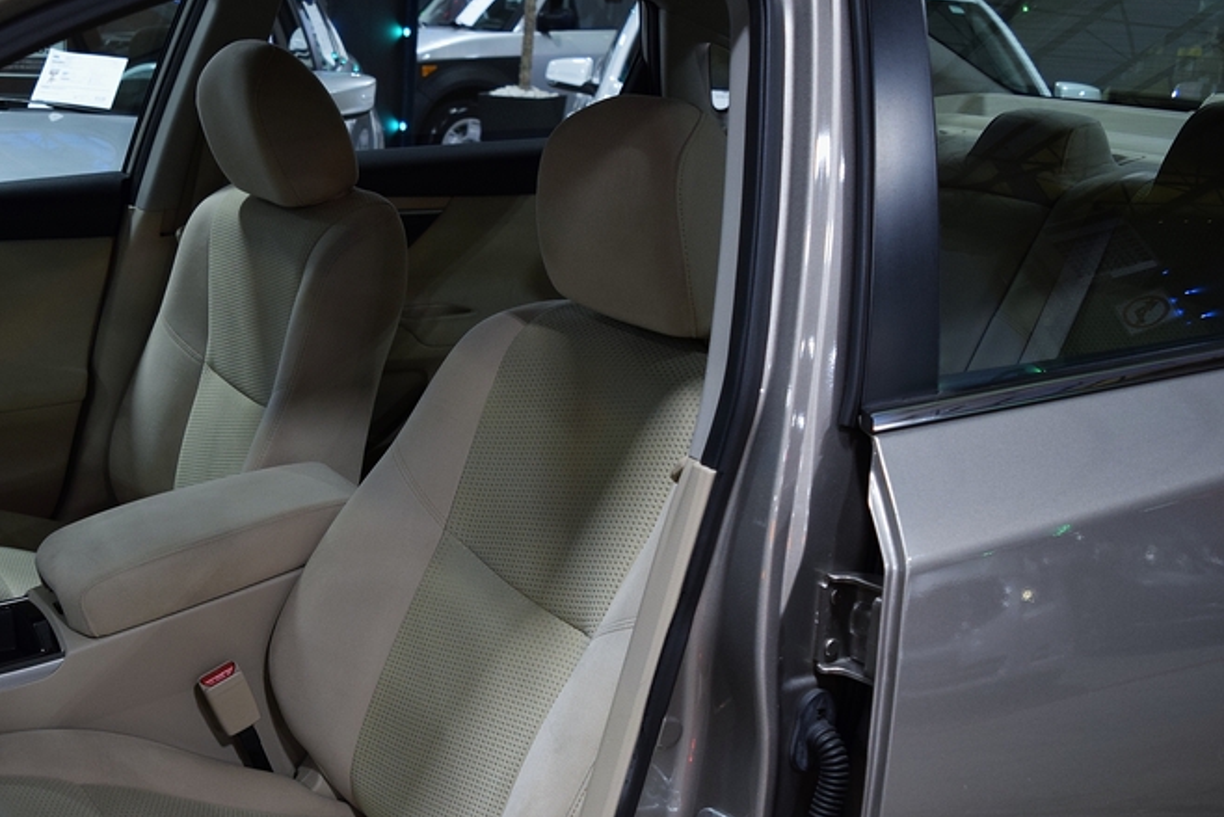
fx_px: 1428
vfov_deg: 31.4
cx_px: 301
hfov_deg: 44.8
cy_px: 602
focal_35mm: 42
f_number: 3.5
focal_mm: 18
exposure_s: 1/60
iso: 800
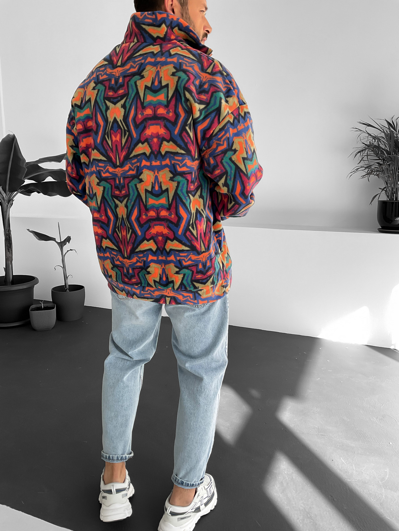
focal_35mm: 29
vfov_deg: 61.7
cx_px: 200
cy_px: 266
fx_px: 446
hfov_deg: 48.2
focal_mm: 3
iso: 16
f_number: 1.8
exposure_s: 1/220
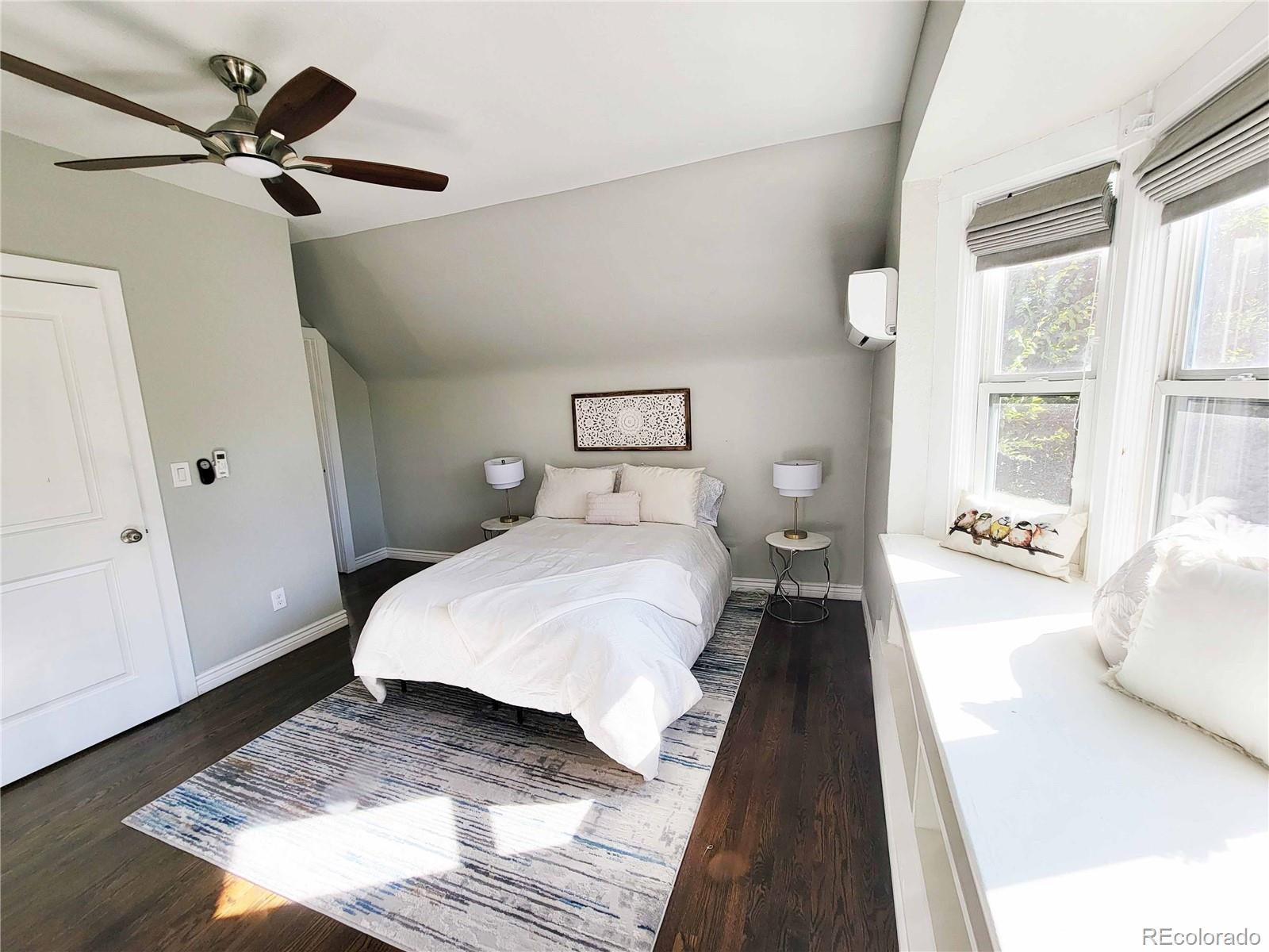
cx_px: 634
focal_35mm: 13
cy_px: 476
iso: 50
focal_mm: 2.2
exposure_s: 1/191
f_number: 2.2
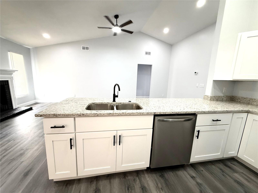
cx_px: 129
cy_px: 96
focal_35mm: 14
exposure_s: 1/120
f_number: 2.2
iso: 250
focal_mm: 2.22
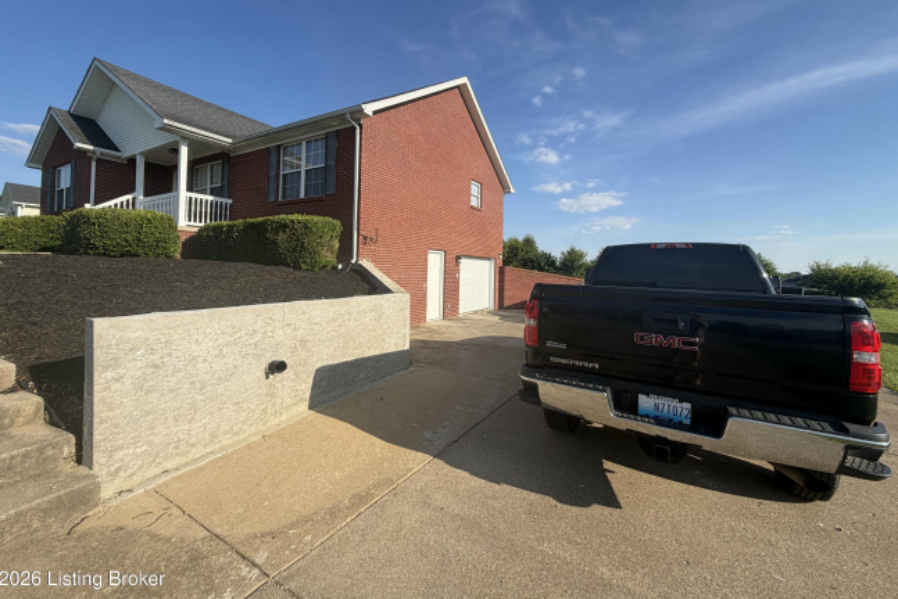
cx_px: 445
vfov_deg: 77.1
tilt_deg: +2.3
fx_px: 374
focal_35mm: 15
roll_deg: -1.7
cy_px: 263
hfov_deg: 100.4
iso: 25
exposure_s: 1/770
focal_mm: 2.22
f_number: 2.2
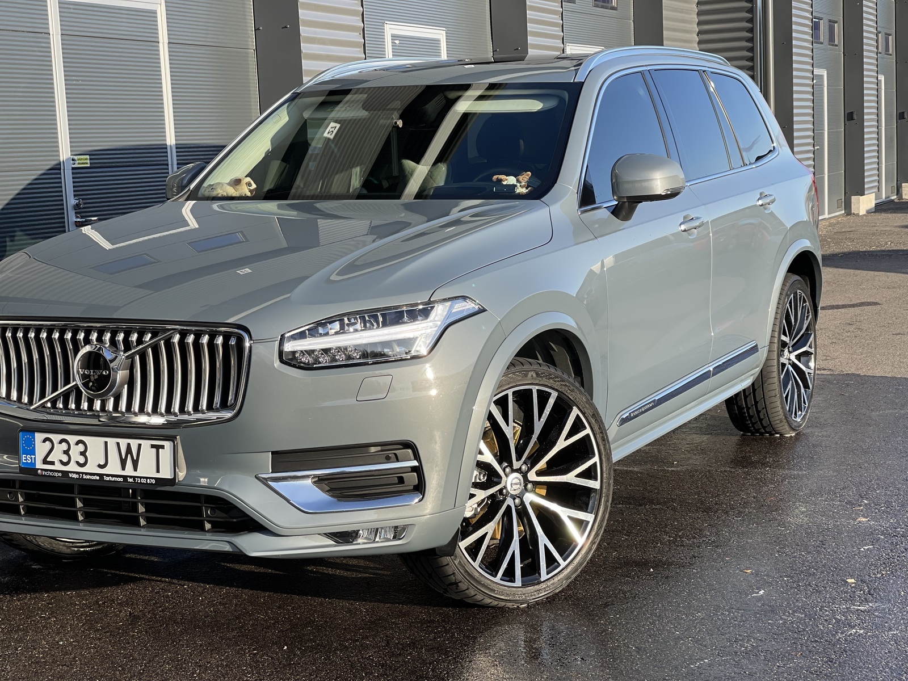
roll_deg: +1.4
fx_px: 1679
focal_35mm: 64
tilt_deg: -6.5
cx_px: 454
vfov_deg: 22.9
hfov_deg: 30.3
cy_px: 340
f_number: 2.2
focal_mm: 7.5
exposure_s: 1/445
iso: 32
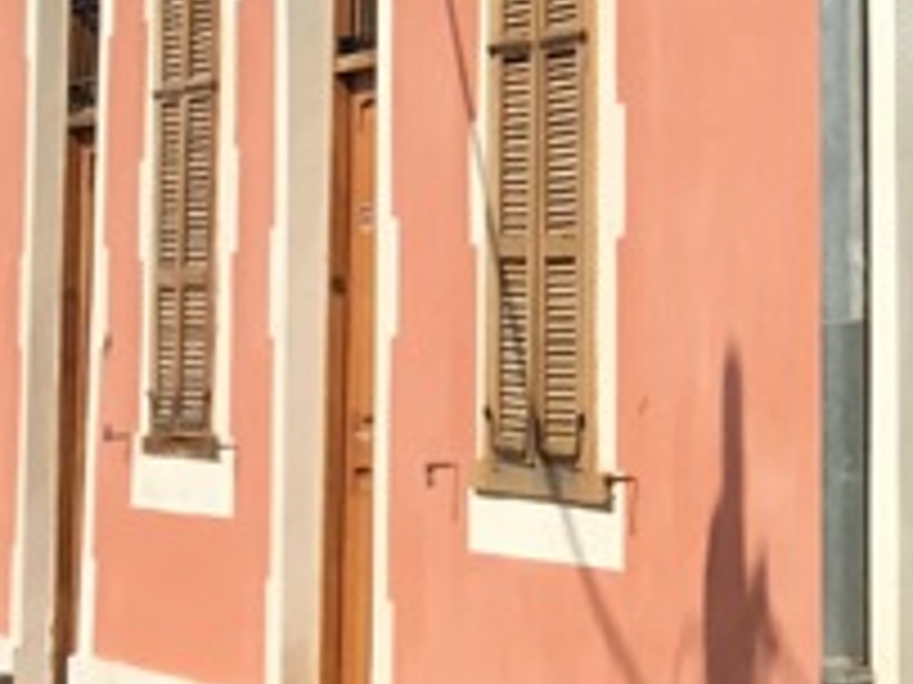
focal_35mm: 183
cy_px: -540
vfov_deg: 7.8
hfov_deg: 9.9
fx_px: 4824
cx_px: 1902
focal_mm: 4.15
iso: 25
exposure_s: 1/1972
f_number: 2.2
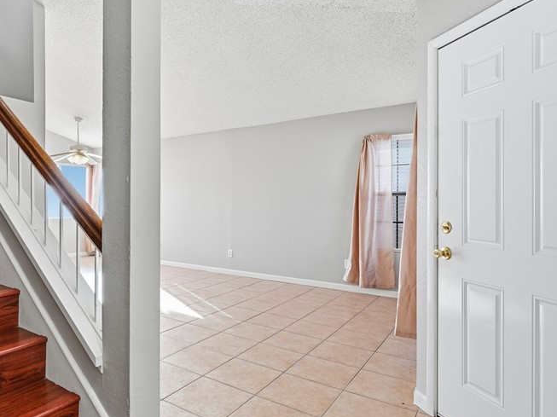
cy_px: 205
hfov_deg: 69.8
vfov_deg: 56.8
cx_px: 190
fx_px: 386
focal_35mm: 24
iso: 640
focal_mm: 15
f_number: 10
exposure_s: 1/200
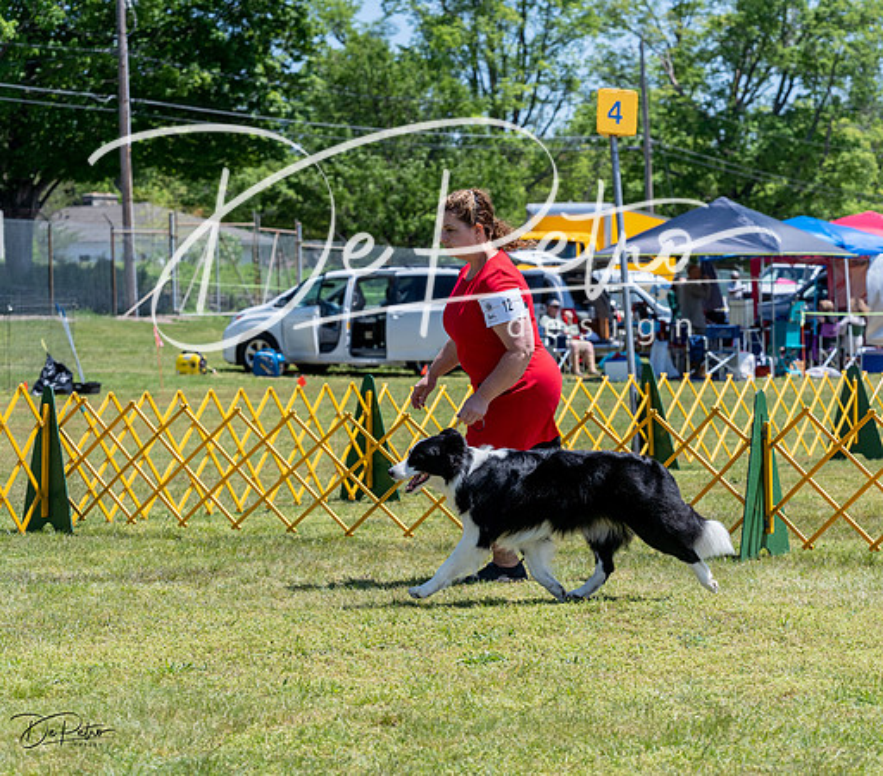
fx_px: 3328
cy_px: 388
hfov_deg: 15.1
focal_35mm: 122
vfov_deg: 13.3
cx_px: 581
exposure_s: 1/1600
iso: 640
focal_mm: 103
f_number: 7.1
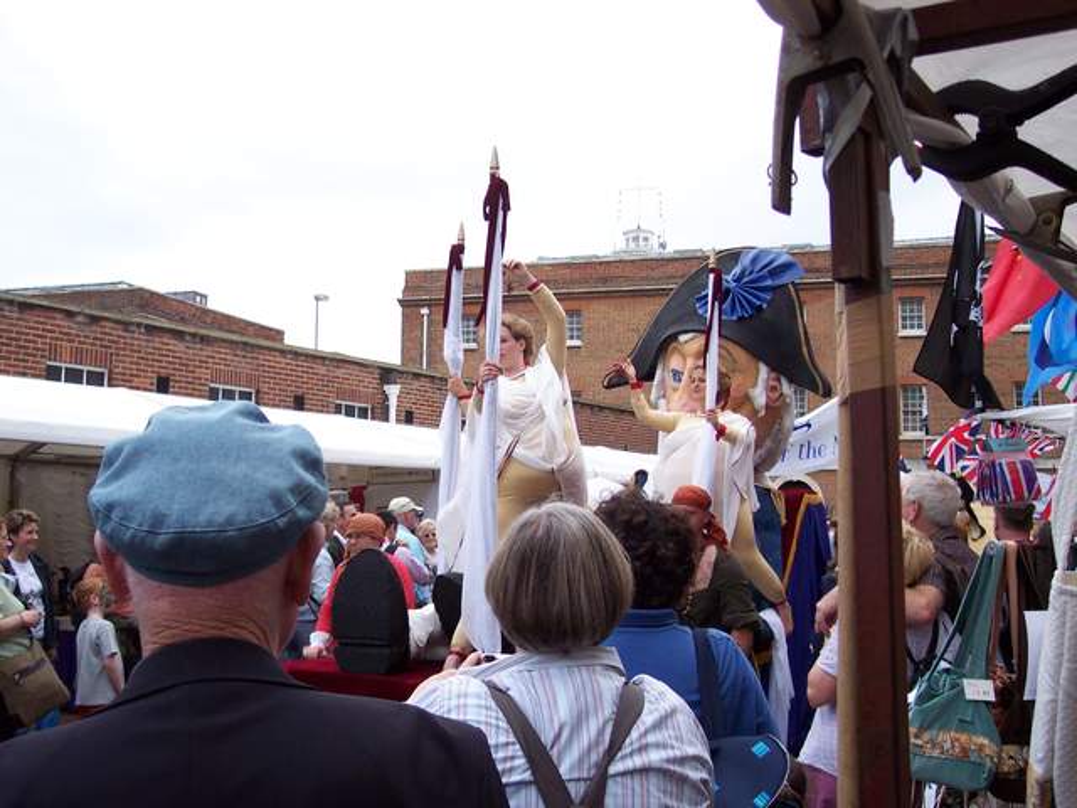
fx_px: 1182
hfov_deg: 49.0
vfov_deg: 37.7
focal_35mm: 38
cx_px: 538
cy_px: 404
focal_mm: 8
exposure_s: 1/700
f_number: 2.8
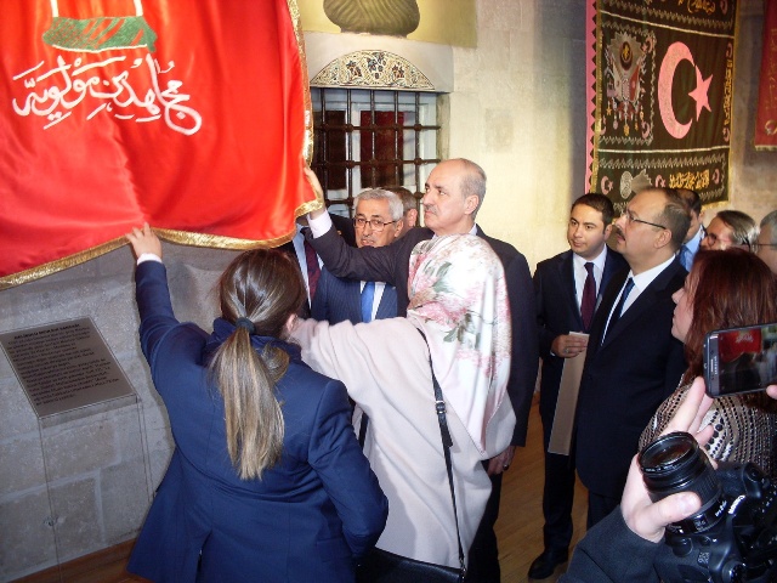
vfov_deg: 37.7
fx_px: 853
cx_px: 388
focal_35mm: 38
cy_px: 292
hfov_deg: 49.0
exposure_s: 1/45
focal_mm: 6.3
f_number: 2.8
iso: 100
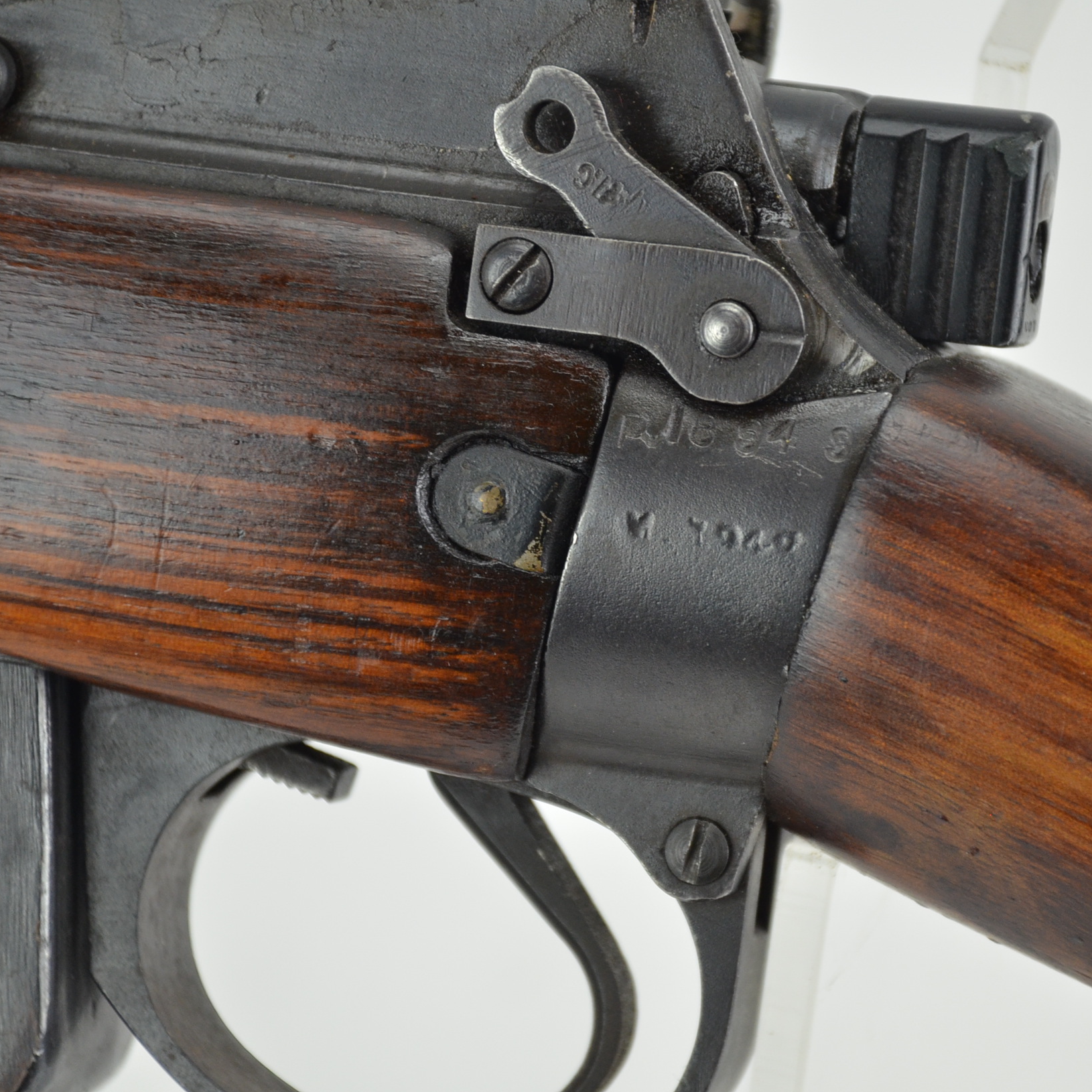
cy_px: 546
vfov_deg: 6.7
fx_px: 9267
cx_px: 706
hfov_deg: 6.7
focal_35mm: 260
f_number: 5.6
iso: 800
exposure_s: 1/125
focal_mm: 135
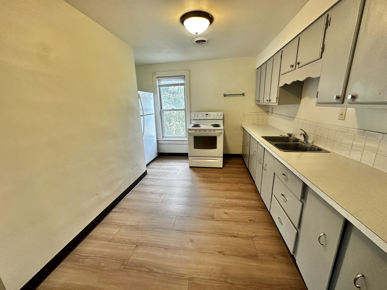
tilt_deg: -15.1
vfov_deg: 85.7
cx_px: 194
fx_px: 157
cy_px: 145
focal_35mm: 14
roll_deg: +1.1
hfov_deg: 102.1
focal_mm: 2.22
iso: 200
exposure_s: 1/120
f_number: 2.2
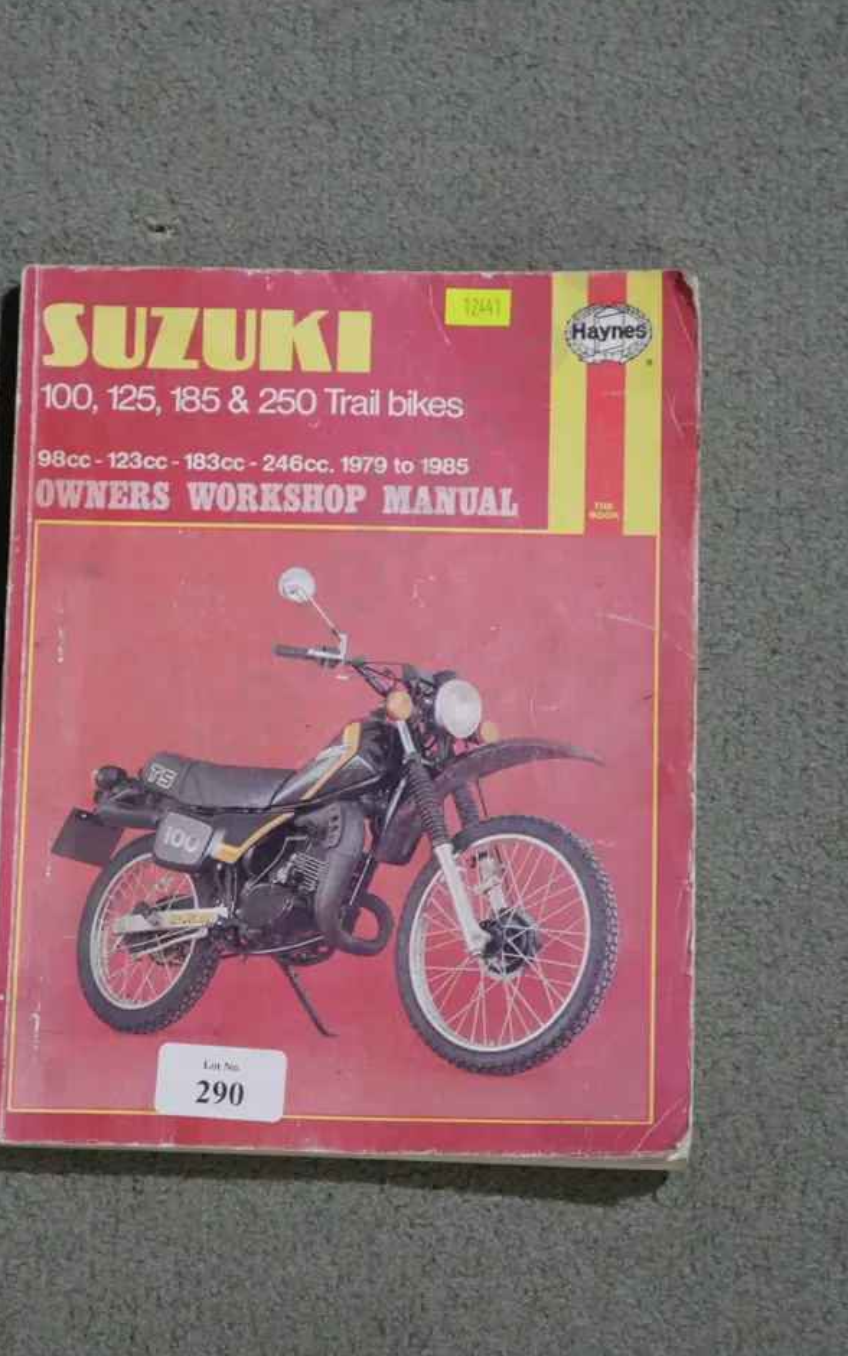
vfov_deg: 21.4
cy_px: 630
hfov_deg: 13.5
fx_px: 3585
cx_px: 318
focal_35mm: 97
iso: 1000
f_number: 5.6
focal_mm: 42
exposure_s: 1/100
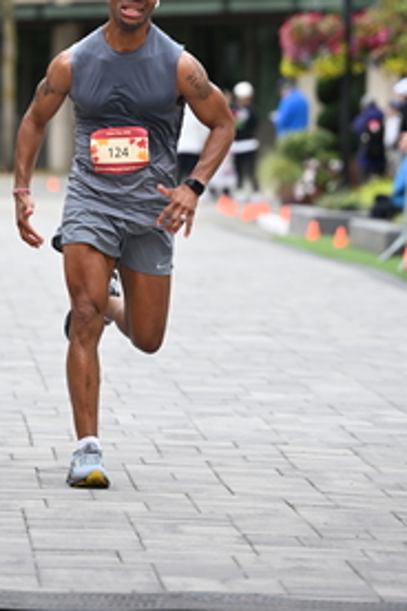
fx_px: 4222
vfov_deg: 8.2
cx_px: 109
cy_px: 40
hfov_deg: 5.5
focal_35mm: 249
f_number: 2.8
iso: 640
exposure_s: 1/2000
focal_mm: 125
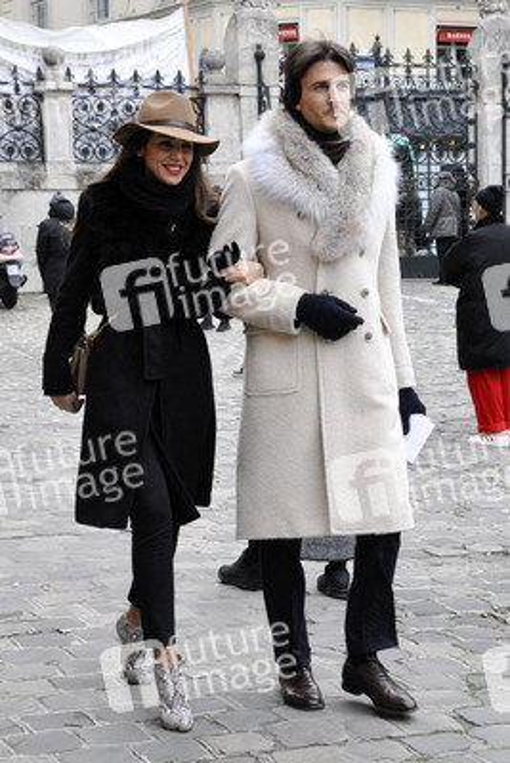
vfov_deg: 35.0
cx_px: 255
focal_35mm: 57
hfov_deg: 23.8
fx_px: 1210
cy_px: 382
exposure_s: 1/320
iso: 1600
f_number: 9
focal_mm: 38
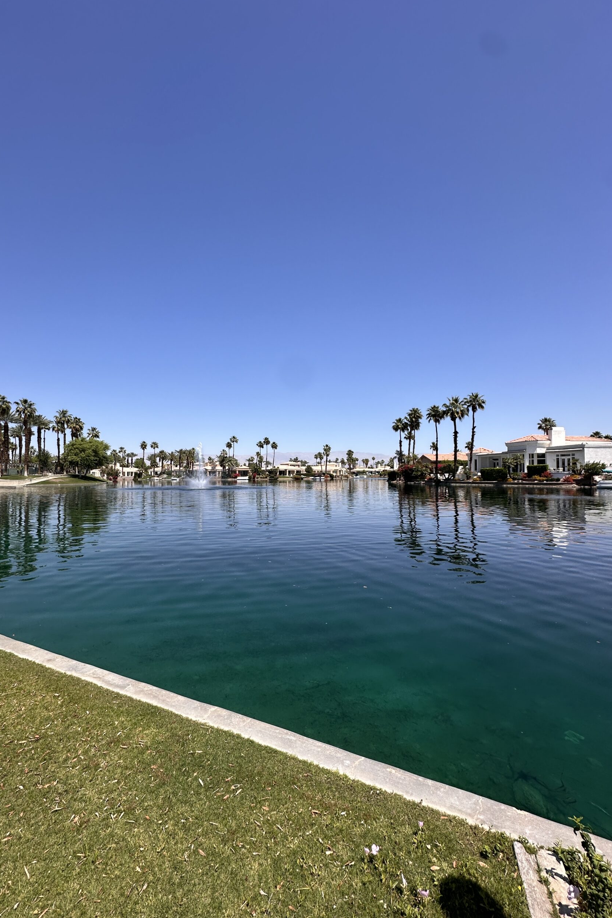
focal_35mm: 15
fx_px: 382
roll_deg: +0.2
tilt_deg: +0.7
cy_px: 471
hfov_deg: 77.1
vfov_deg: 100.4
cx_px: 277
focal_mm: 2.22
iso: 50
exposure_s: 1/2398
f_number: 2.2
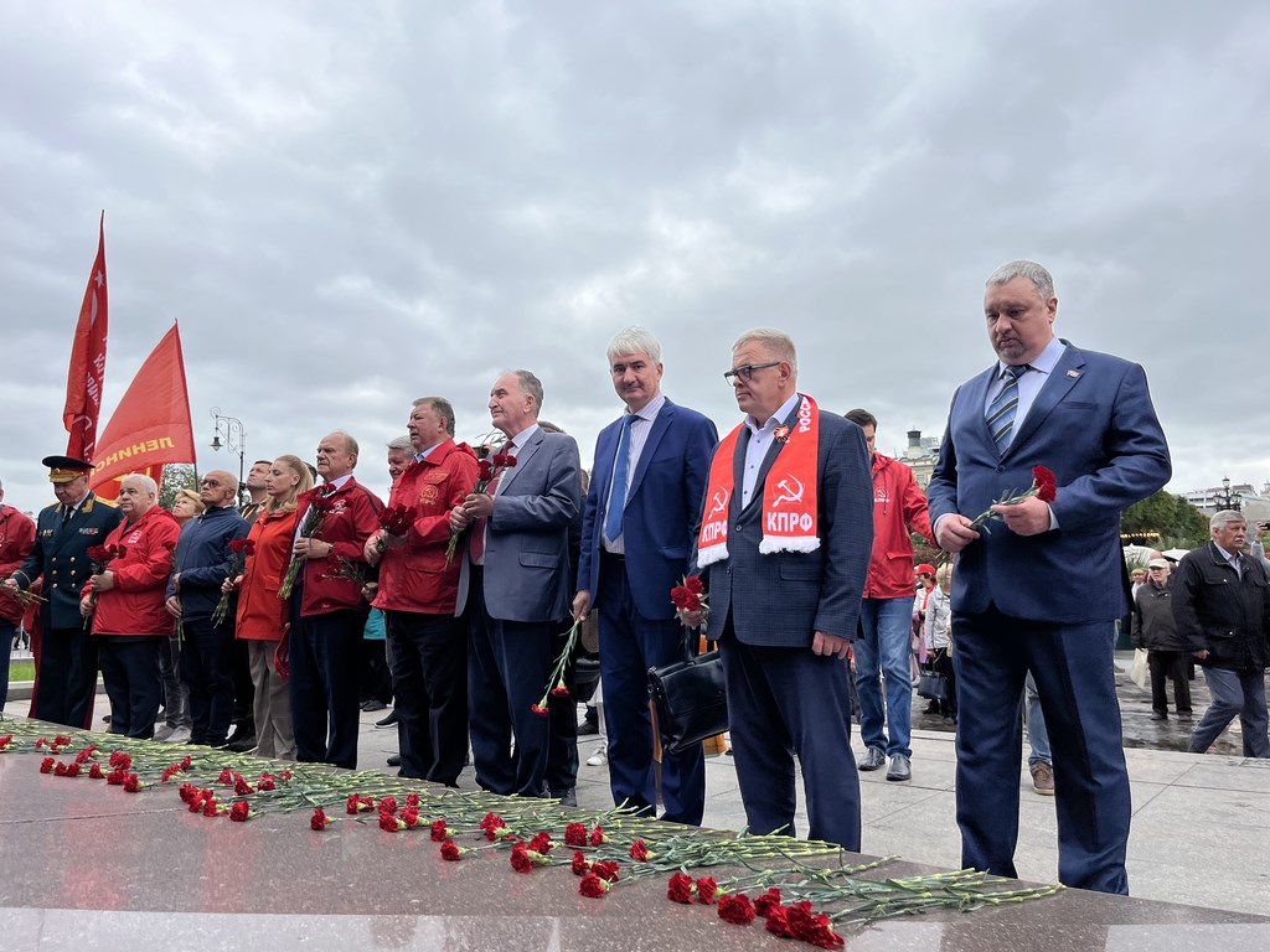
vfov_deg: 53.1
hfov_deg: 67.3
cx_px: 635
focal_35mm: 26
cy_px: 476
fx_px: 954
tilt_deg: +7.7
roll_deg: +1.9
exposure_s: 1/1600
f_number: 1.6
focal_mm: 5.1
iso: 50
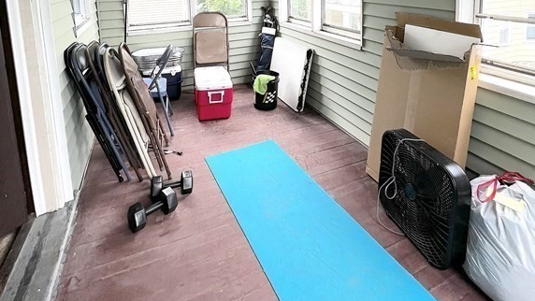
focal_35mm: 19
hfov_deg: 89.6
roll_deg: +1.7
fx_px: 270
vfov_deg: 49.5
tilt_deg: -6.5
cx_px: 268
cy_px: 11
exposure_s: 1/99
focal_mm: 1.57
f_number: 1.8
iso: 50
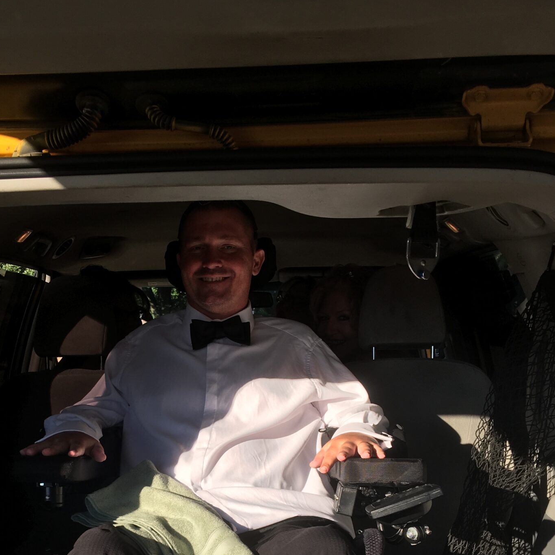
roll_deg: -0.1
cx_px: 182
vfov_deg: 34.0
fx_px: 871
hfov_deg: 35.0
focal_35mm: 48
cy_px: 466
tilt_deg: -8.4
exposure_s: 1/818
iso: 25
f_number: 2.2
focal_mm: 4.15
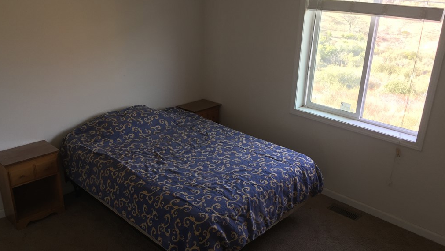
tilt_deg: -19.9
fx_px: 378
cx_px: 221
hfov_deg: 61.0
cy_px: 131
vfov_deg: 36.7
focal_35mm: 32
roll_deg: -1.2
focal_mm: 4.15
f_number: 2.2
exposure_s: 1/40
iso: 40
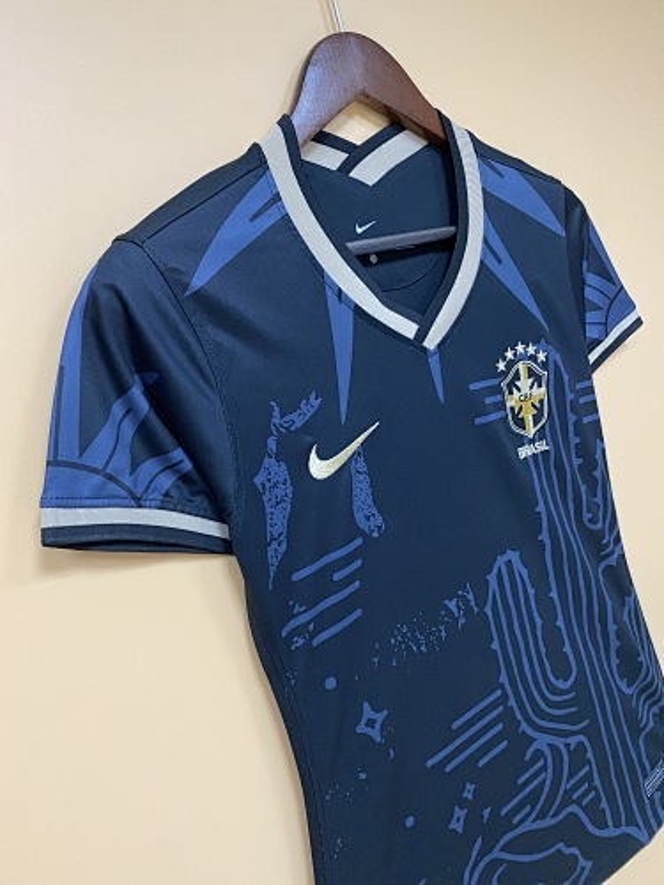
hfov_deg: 53.1
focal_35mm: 26
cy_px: 442
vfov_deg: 67.3
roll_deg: +14.0
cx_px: 332
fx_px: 665
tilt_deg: -8.3
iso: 400
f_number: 1.8
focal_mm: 4.25
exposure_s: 1/50
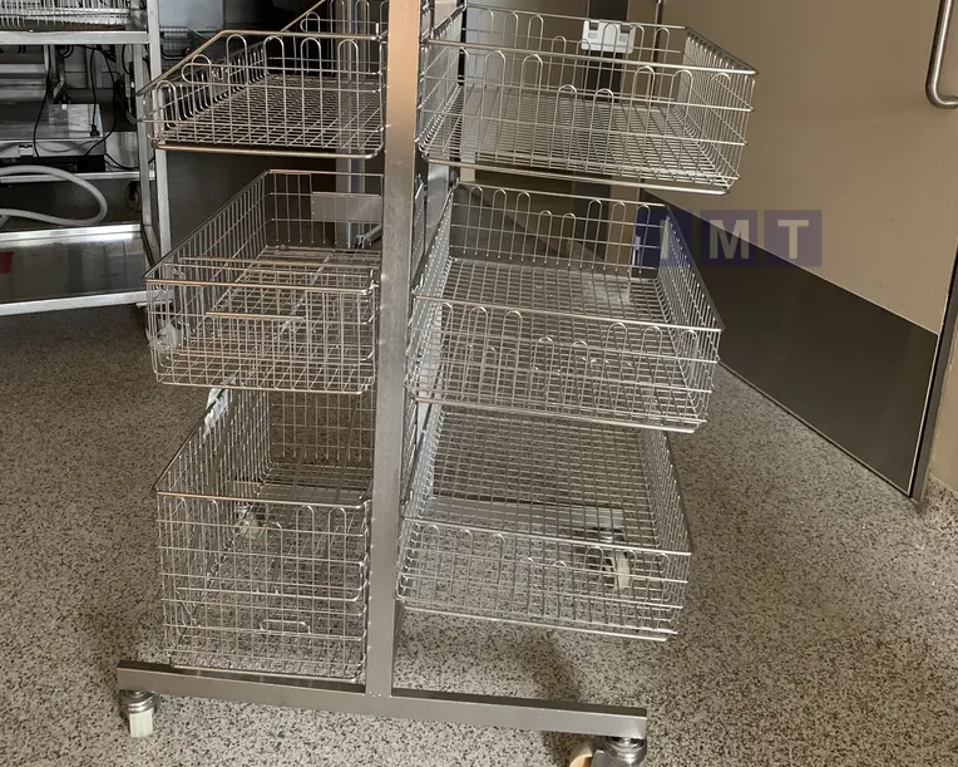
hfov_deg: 52.8
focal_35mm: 34
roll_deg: -2.7
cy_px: 239
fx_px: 964
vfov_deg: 42.6
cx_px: 478
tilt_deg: -15.9
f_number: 1.8
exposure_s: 1/30
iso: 400
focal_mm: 4.25
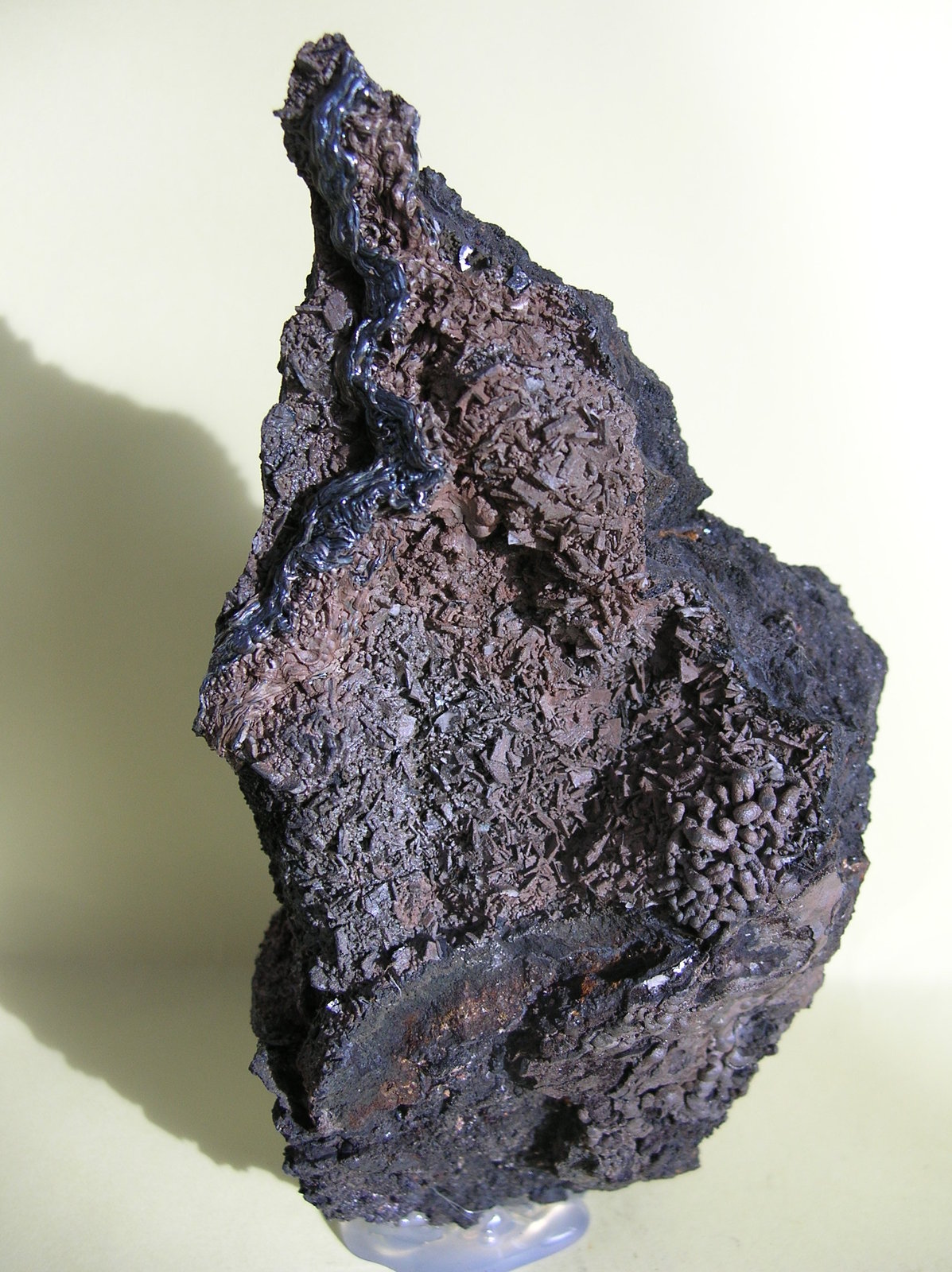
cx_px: 476
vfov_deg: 51.4
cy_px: 636
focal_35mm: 36
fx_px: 1322
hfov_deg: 39.6
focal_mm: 6
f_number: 2.7
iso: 50
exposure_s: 1/73.2
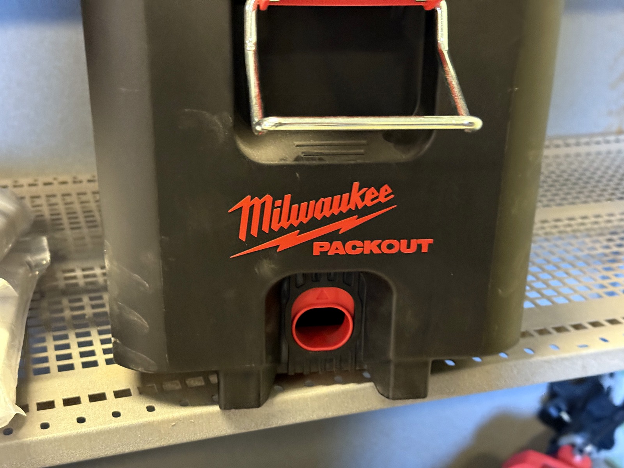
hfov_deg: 39.7
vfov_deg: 30.3
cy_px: 234
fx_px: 865
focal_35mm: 48
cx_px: 312
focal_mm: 6.76
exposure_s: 1/25
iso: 640
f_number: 1.78
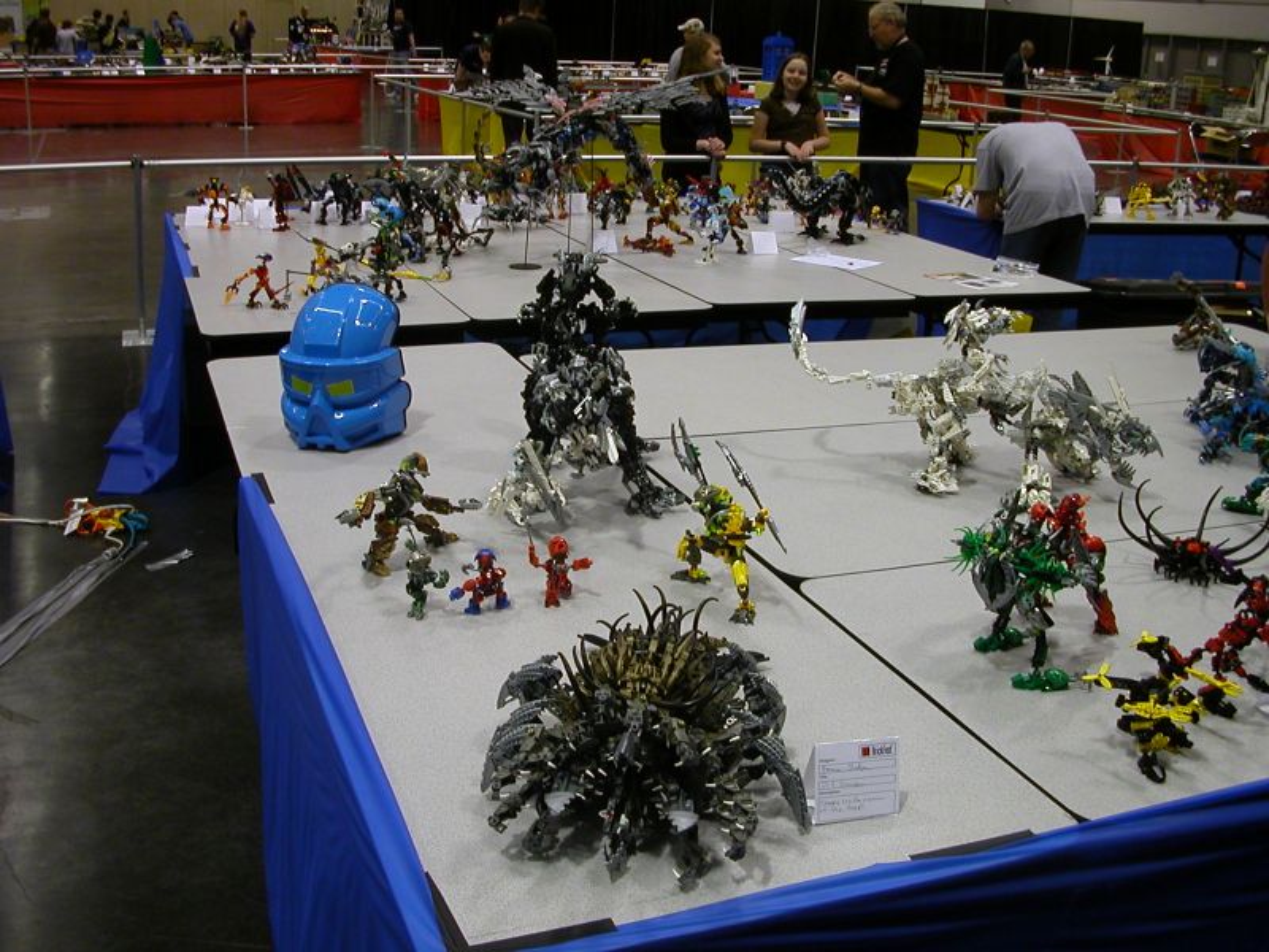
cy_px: 476
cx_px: 634
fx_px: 1356
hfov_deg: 50.1
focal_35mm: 37
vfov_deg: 38.7
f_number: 2.7
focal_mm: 5.6
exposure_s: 1/23.2
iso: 100
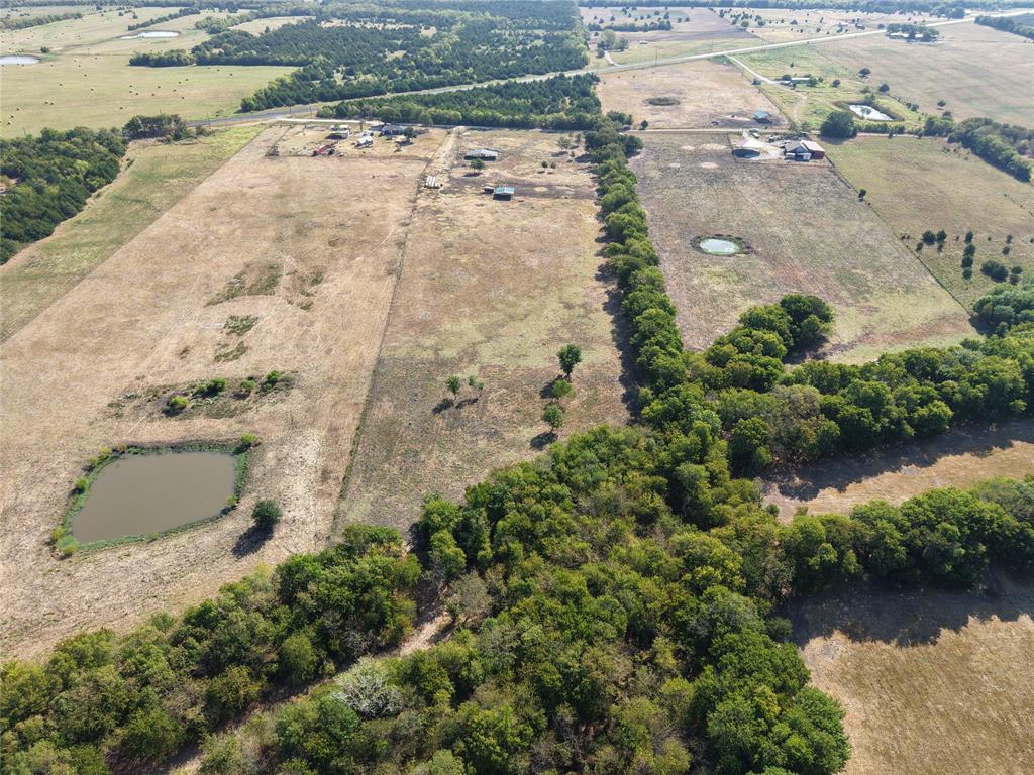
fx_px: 717
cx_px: 517
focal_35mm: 24
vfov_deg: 56.8
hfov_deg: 71.6
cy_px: 388
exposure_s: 1/1250
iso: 100
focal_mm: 8.67
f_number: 1.8
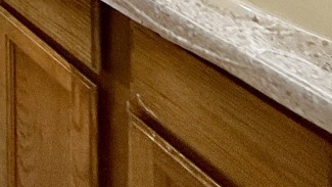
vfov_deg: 13.3
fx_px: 528
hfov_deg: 21.1
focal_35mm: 60
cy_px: -291
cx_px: -285
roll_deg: +2.5
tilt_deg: -4.2
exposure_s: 1/60
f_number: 2.2
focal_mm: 2.22
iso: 320
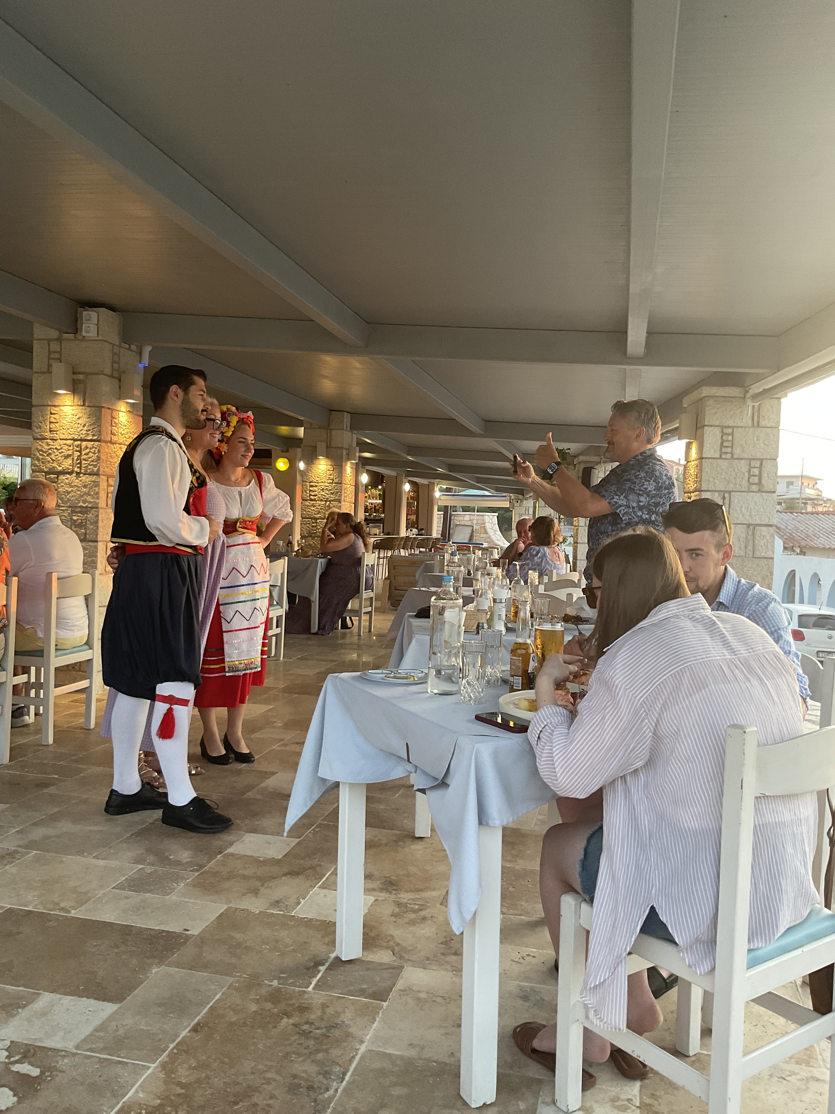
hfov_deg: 48.2
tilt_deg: -2.4
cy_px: 557
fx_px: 933
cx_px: 418
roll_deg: -2.2
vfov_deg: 61.7
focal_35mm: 29
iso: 64
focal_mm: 3
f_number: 1.8
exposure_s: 1/69
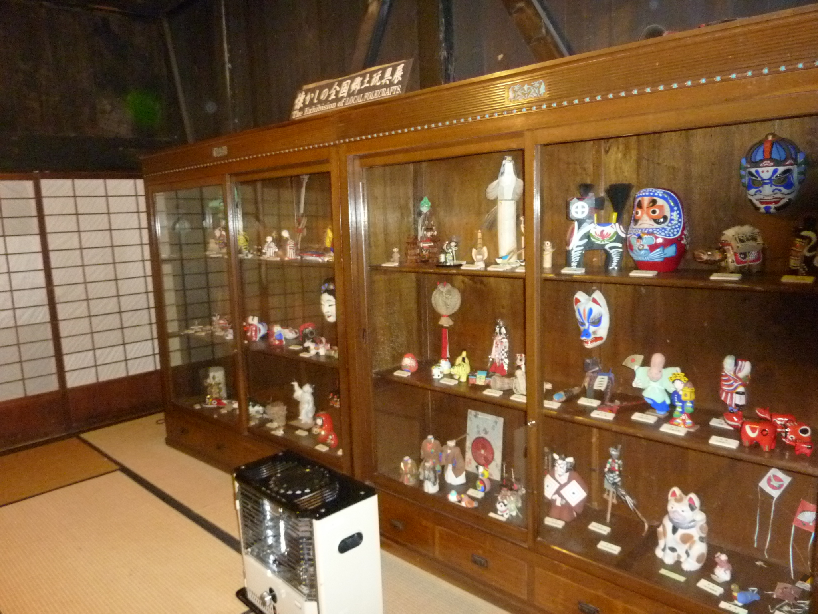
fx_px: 591
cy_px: 307
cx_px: 409
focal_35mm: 25
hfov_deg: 69.4
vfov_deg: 54.9
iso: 640
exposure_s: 1/8
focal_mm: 4.1
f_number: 3.3
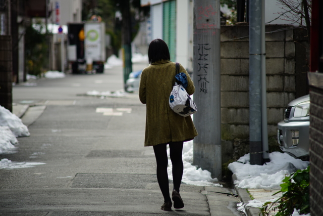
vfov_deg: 6.5
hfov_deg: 9.8
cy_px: 108
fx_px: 1884
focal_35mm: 210
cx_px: 162
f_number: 4
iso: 100
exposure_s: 1/400
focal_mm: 210
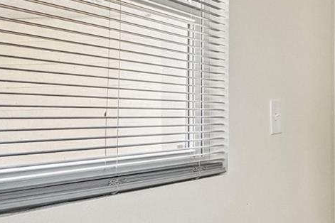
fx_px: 475
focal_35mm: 51
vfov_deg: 26.5
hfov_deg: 25.8
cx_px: 531
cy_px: 124
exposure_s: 1/30
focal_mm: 10
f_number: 8
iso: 500
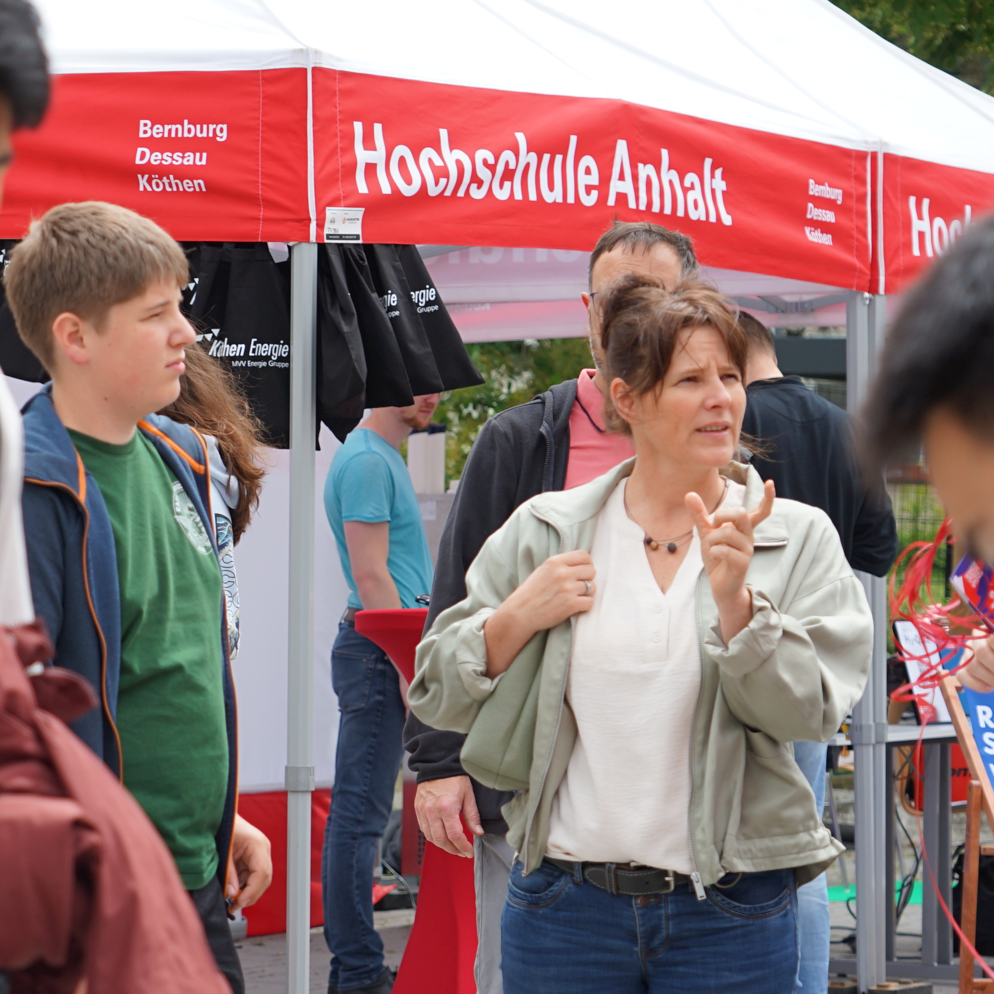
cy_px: 505
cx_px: 89
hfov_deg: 11.1
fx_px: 5068
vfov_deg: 11.2
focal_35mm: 156
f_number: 5
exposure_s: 1/400
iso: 100
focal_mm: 68
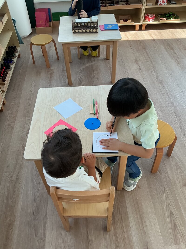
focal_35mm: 29
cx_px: 93
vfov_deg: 61.7
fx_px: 208
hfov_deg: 48.2
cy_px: 124
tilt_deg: -50.4
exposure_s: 1/120
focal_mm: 3
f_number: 1.8
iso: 64
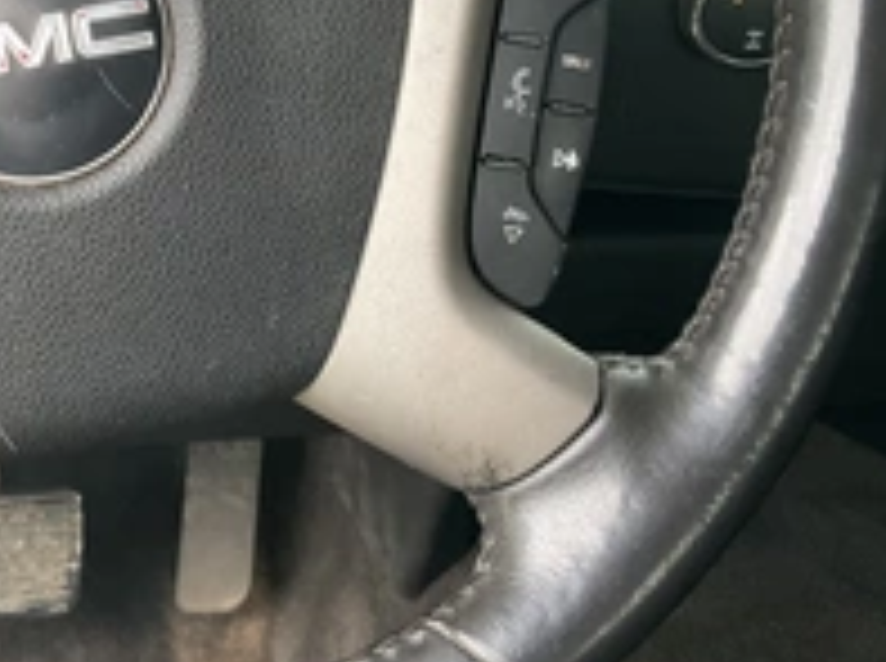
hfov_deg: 31.5
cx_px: 117
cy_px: 144
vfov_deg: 24.4
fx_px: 1507
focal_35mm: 59
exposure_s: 1/70
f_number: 1.8
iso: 64
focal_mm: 3
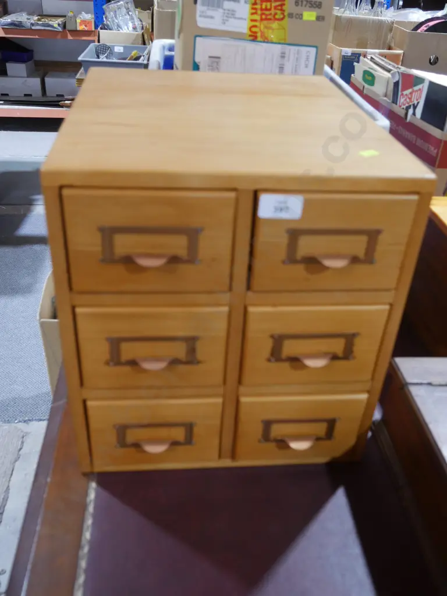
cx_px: 224
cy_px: 298
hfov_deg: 44.2
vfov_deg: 56.8
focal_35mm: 32
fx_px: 551
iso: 1000
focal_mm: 16
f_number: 3.6
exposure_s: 1/60
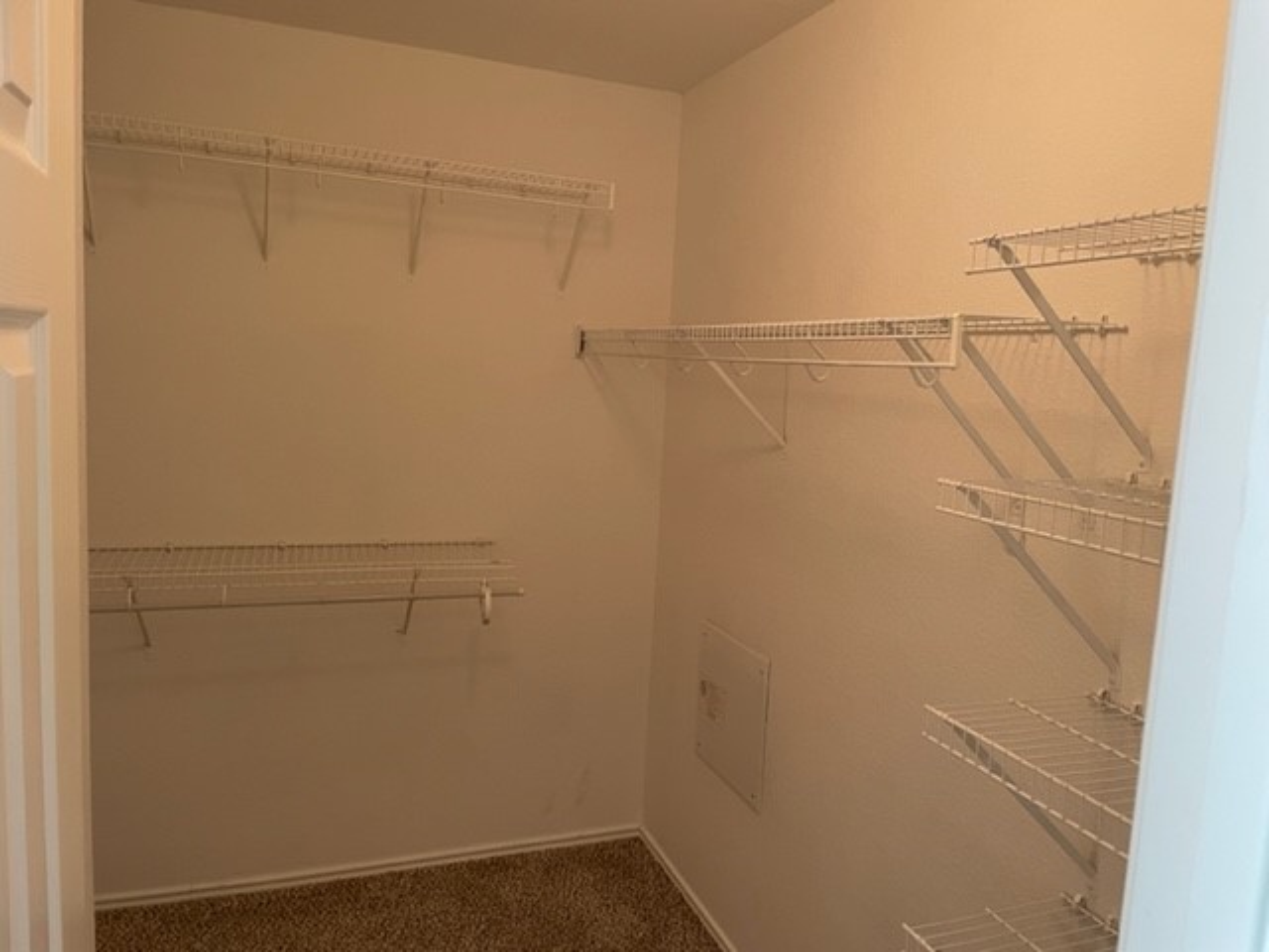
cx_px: 634
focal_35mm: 26
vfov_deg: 53.1
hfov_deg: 67.3
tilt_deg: -7.8
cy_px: 476
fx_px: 953
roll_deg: -3.0
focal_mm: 4.2
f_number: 1.6
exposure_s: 1/60
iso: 160
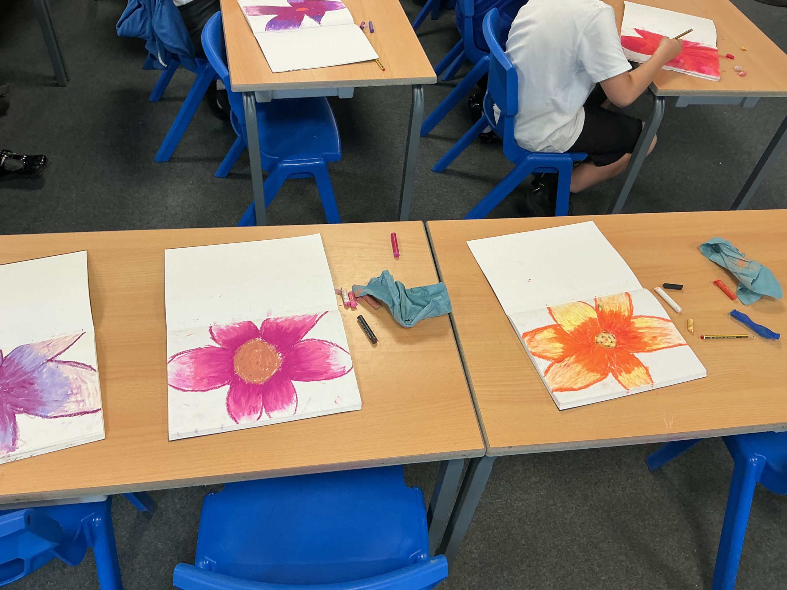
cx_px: 394
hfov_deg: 61.7
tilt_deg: -48.5
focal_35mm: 29
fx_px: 659
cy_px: 295
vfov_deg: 48.2
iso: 50
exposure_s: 1/60
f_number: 1.8
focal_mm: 3
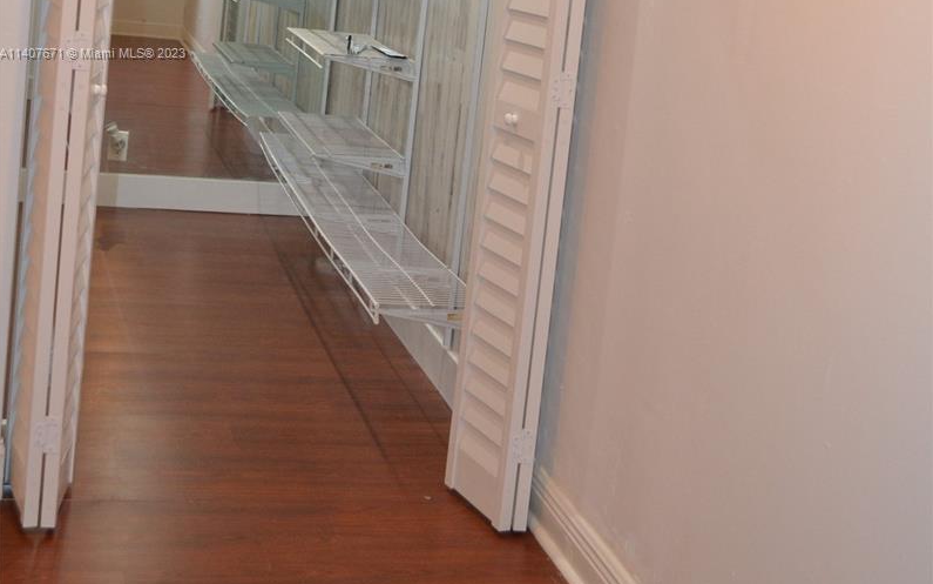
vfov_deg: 21.2
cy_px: 54
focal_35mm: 60
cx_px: 465
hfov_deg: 34.0
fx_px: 1526
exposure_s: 1/60
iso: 1100
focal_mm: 26
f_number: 4.2
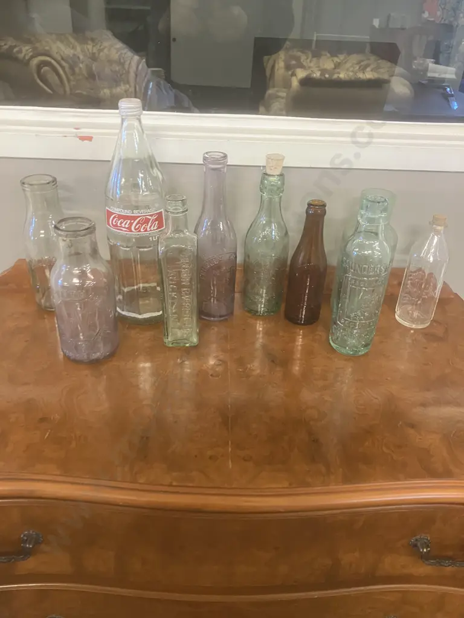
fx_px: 500
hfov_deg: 49.7
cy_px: 309
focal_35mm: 28
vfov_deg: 63.4
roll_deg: -3.4
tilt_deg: -30.9
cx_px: 232
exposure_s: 1/33
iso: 320
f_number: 1.8
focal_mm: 3.99
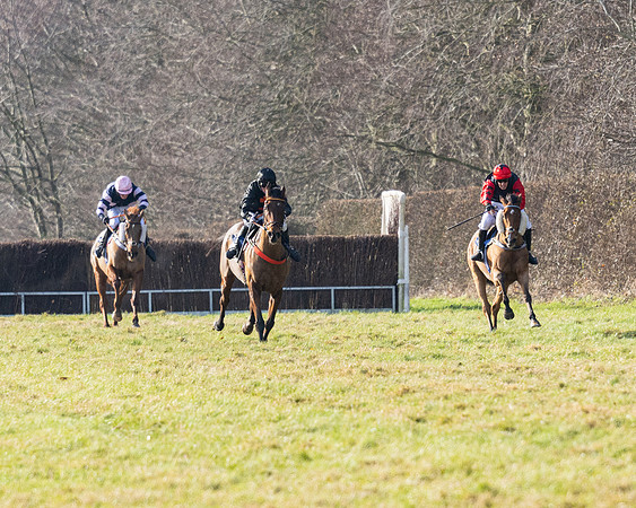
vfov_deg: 2.9
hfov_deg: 3.6
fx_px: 10114
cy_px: 298
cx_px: 300
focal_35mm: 538
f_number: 4
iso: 400
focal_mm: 200
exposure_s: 1/2500
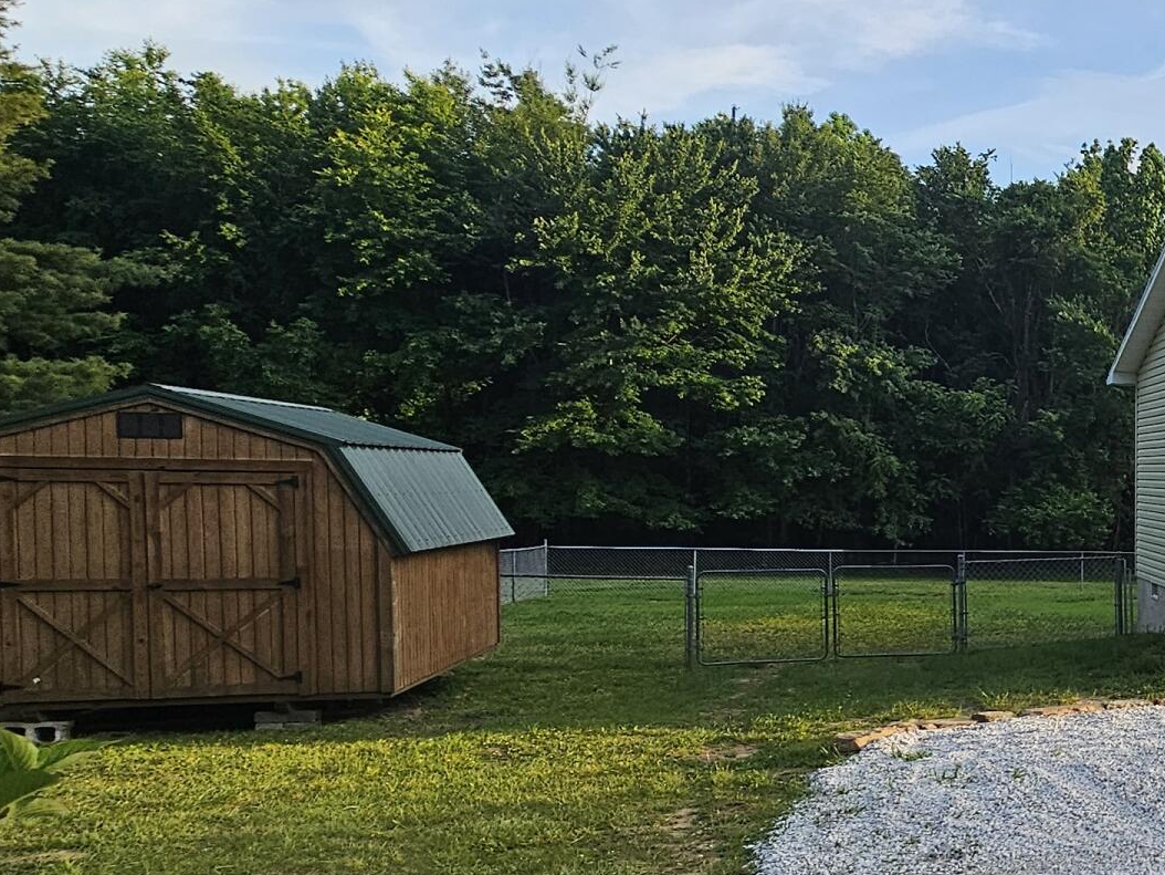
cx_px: 1416
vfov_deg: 38.5
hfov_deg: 37.3
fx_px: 1246
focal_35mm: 37
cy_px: 532
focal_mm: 2.2
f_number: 2.2
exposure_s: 1/452
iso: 50
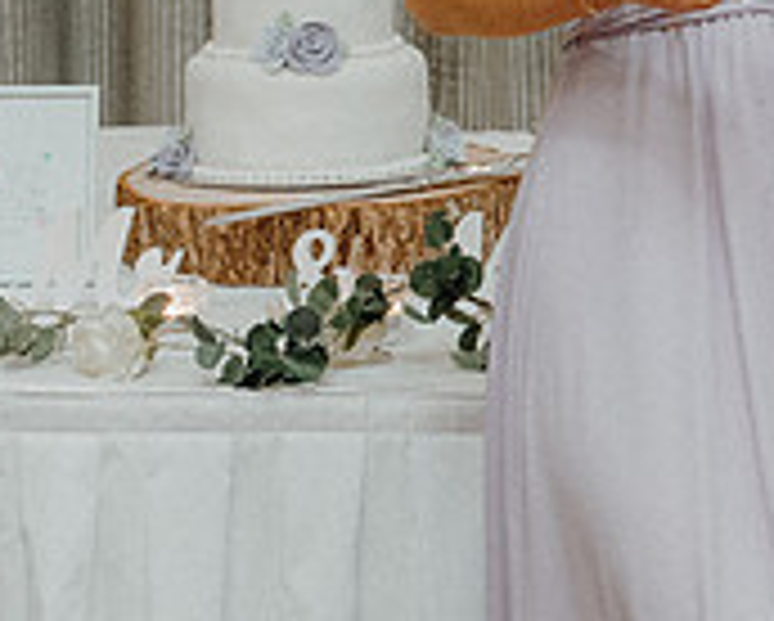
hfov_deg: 8.6
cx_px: 1206
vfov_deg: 7.1
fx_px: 4999
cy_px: -128
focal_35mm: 218
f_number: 3.5
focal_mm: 46
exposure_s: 1/200
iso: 2500
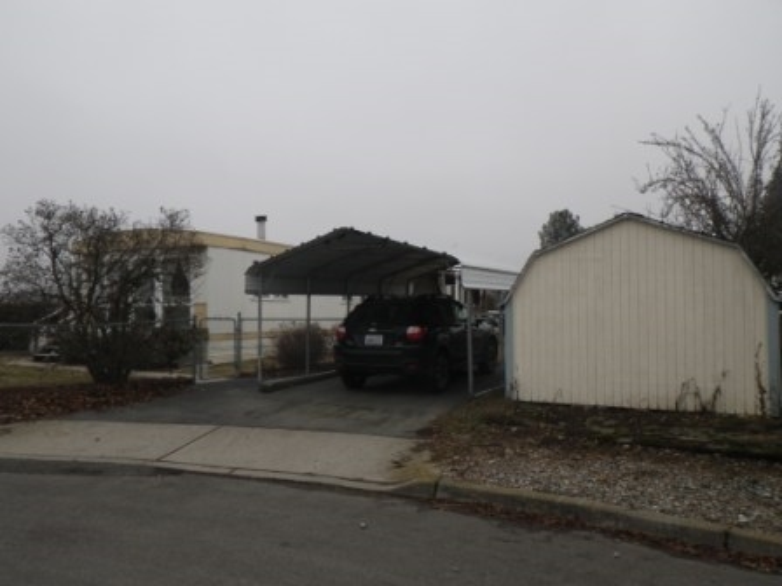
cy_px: 293
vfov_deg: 49.7
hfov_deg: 63.4
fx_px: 633
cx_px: 391
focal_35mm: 28
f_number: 4.2
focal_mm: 5
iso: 80
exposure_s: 1/125
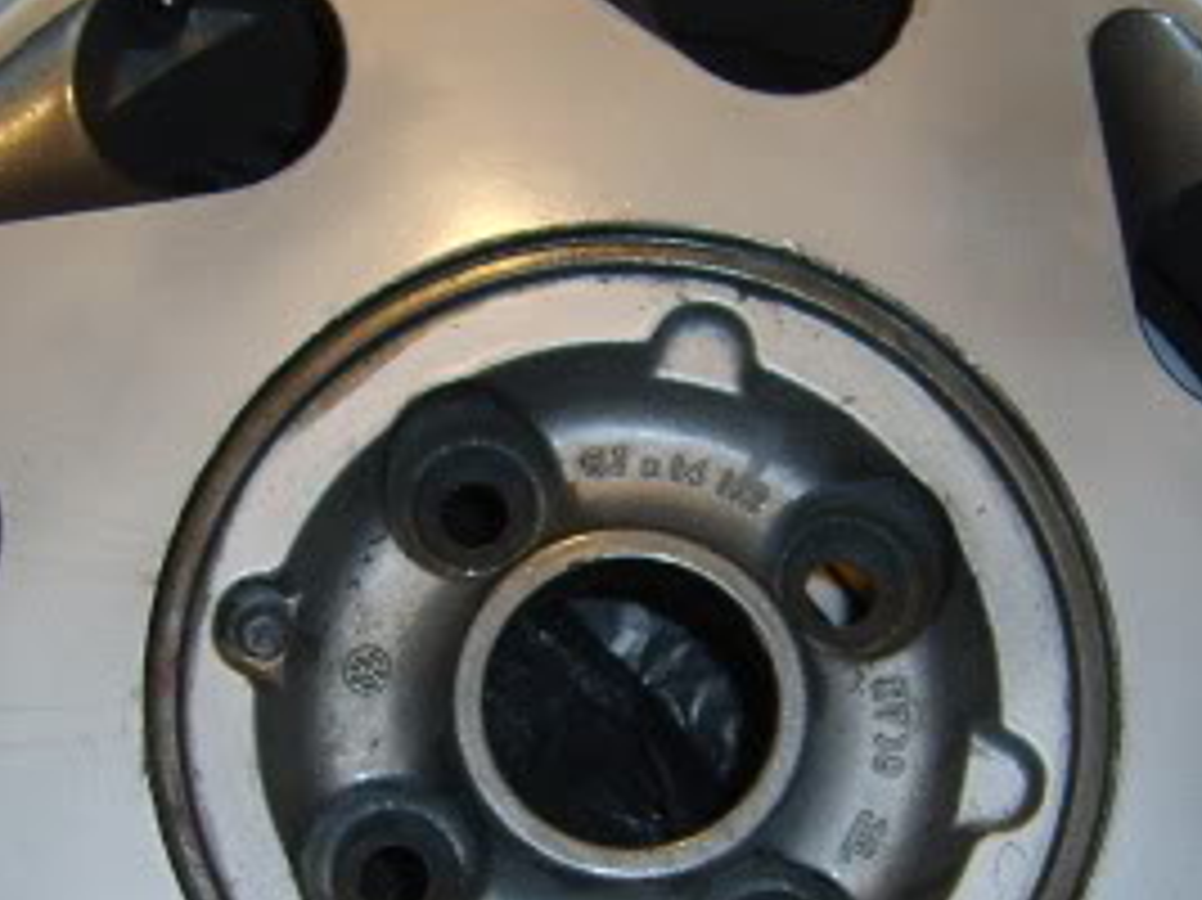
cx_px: 639
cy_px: 644
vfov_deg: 13.0
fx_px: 3957
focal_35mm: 114
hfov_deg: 17.3
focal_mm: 7.8
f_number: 2.8
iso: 50
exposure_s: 1/30
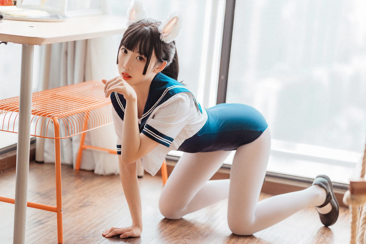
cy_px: 122
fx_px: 864
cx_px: 183
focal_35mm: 85
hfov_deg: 23.9
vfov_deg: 16.1
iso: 200
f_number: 2.5
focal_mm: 85
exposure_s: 1/125
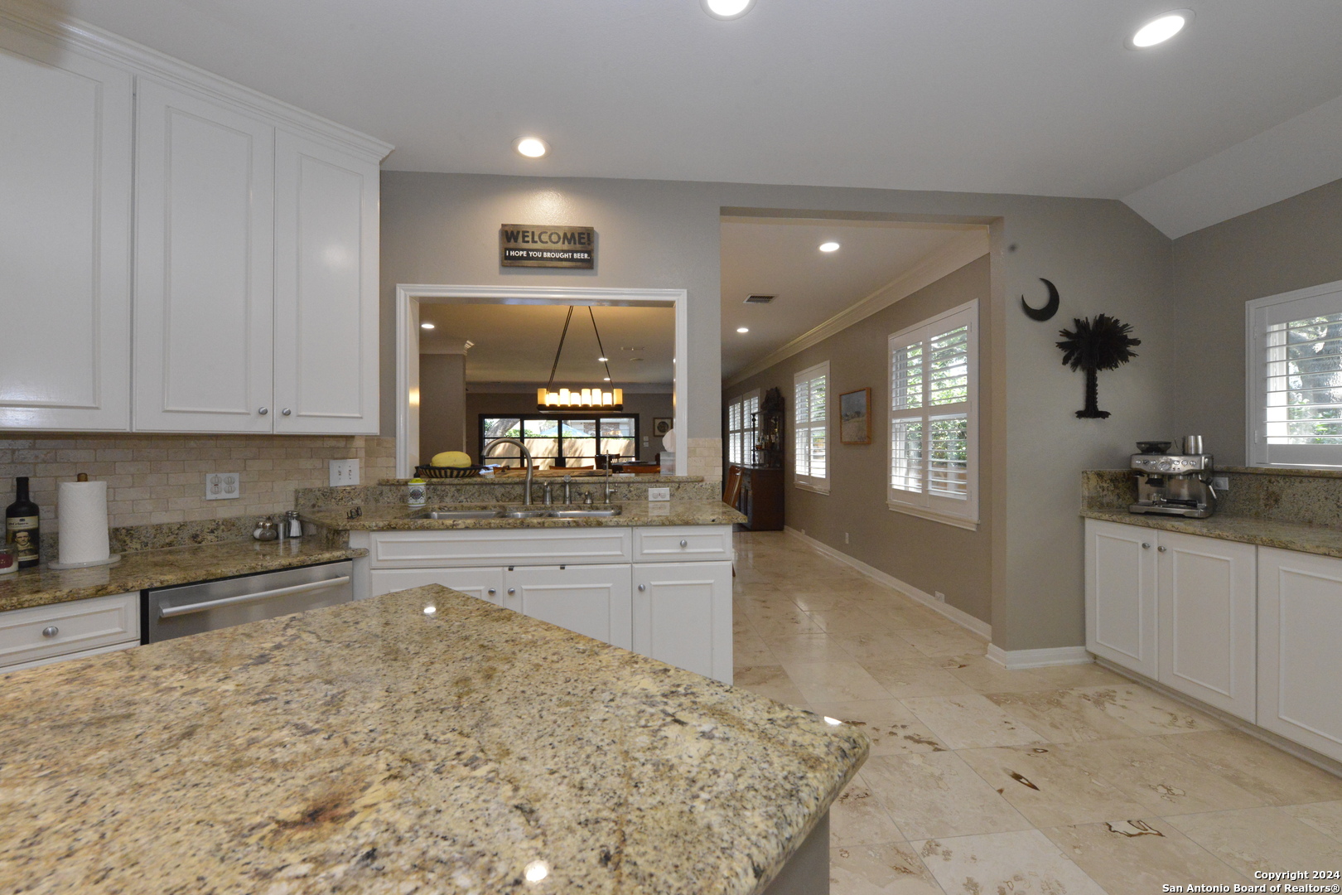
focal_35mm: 14
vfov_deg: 81.2
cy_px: 448
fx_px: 522
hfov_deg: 104.3
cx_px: 671
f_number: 11
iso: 6400
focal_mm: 14
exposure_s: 1/160
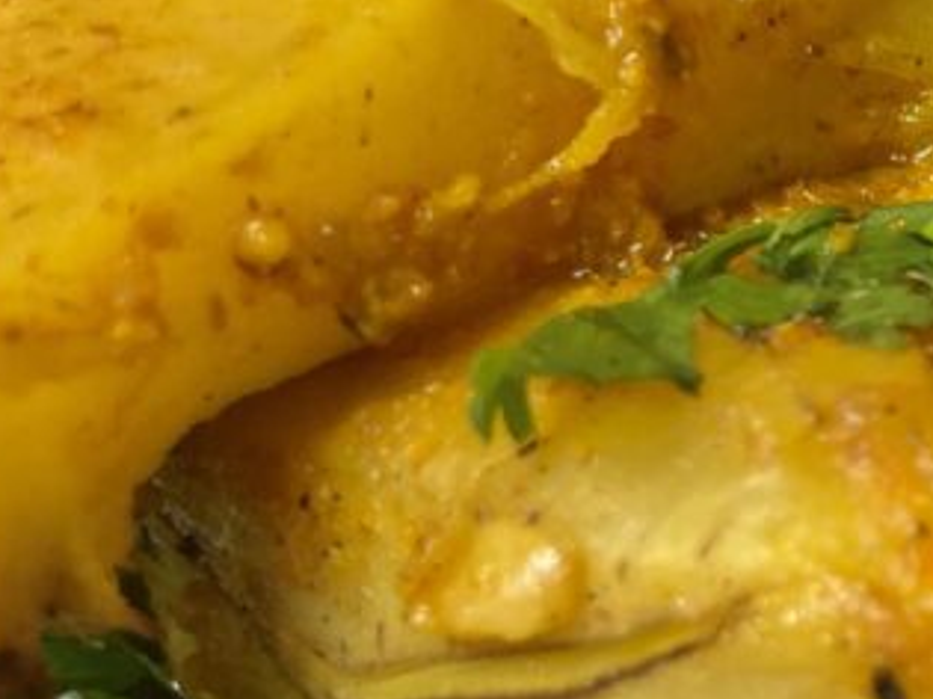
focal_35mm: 64
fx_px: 1724
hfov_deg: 28.8
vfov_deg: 22.9
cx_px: 883
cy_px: 391
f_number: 1.8
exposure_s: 1/71
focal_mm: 3.99
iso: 80
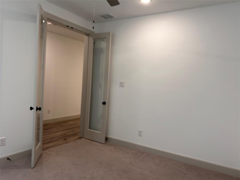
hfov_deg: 67.3
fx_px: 180
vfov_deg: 53.1
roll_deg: -2.8
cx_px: 120
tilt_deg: -4.7
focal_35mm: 26
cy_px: 90
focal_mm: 5.7
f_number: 1.5
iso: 125
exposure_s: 1/120
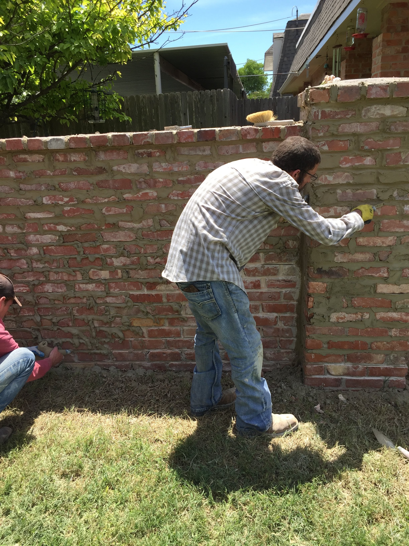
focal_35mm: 29
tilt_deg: -19.5
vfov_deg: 61.7
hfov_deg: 48.2
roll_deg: +2.6
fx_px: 457
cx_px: 204
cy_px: 273
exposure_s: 1/879
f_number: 2.2
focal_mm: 4.15
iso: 32
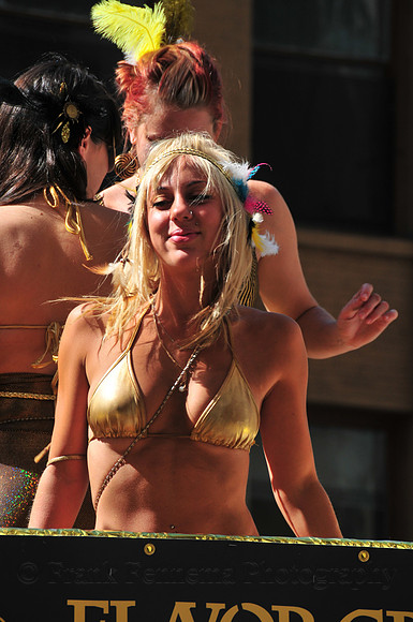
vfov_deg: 6.9
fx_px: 5178
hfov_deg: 4.6
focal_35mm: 300
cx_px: 206
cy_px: 311
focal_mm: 200
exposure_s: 1/500
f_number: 11
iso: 200
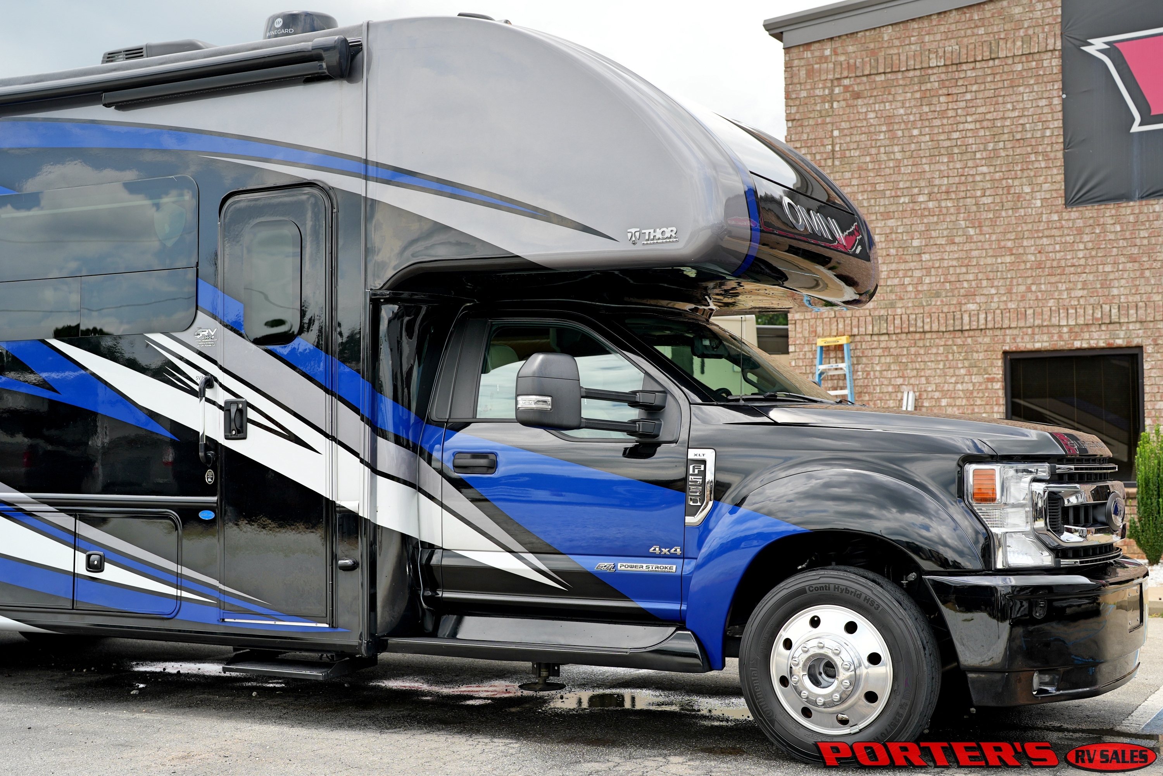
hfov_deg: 39.6
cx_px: 582
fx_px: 1615
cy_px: 388
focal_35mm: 50
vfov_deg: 27.0
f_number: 4.5
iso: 100
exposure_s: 1/320
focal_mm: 50
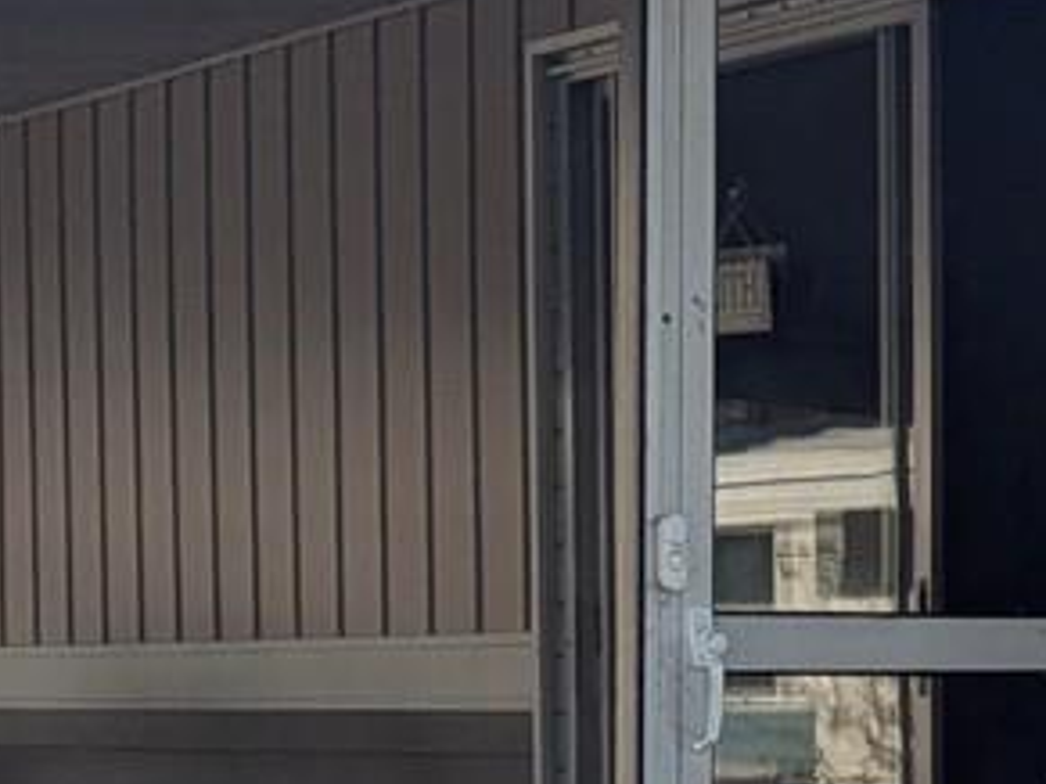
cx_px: 891
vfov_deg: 11.0
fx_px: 3987
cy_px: 917
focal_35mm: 132
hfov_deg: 14.8
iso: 36
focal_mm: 6.81
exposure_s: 1/678
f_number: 1.85
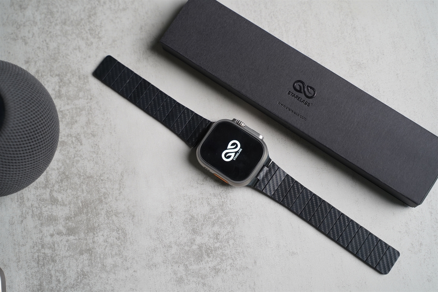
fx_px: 620
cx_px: 219
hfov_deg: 38.9
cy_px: 146
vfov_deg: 26.5
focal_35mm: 51
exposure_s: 1/160
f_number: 4
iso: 1600
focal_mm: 51
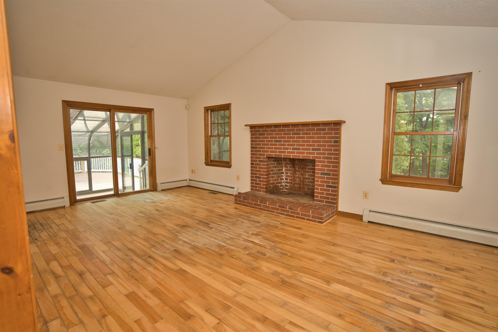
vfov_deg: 70.4
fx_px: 235
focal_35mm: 17
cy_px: 166
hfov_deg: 93.3
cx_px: 249
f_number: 2.8
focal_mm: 17
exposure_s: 1/125
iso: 400
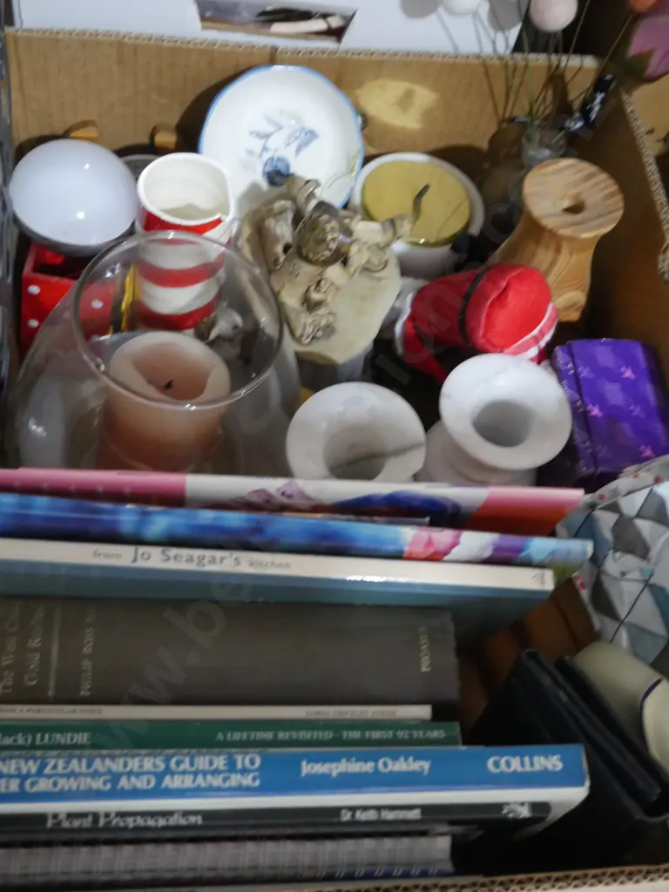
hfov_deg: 36.0
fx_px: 1031
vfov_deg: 46.8
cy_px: 446
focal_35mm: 40
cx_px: 334
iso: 3200
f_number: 4.5
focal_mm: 20
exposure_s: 1/50
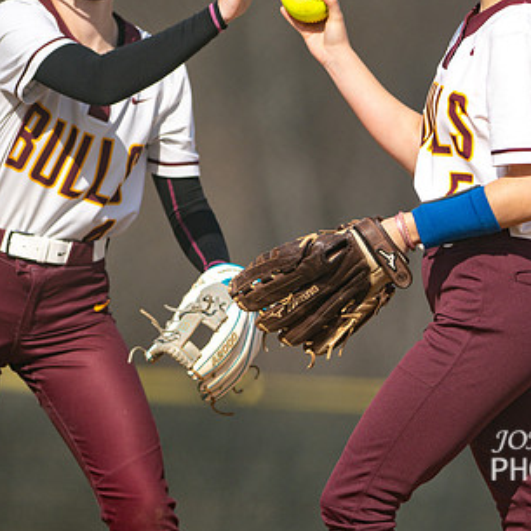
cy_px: 179
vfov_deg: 2.5
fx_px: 11975
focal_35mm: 690
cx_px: 468
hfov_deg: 2.5
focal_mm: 300
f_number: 2.8
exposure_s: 1/3200
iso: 100
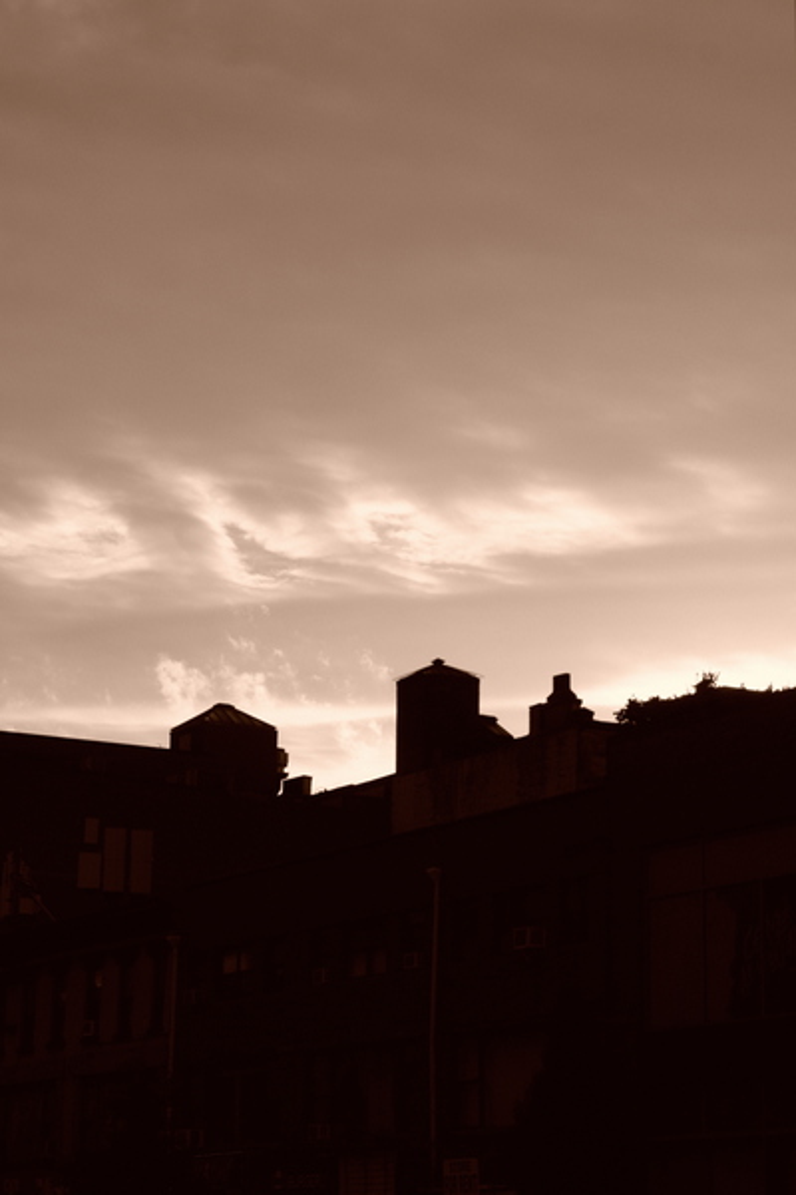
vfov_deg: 24.2
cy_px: 598
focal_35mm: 84
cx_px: 398
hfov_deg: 16.3
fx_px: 2786
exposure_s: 1/1700
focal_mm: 56
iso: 400
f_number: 8
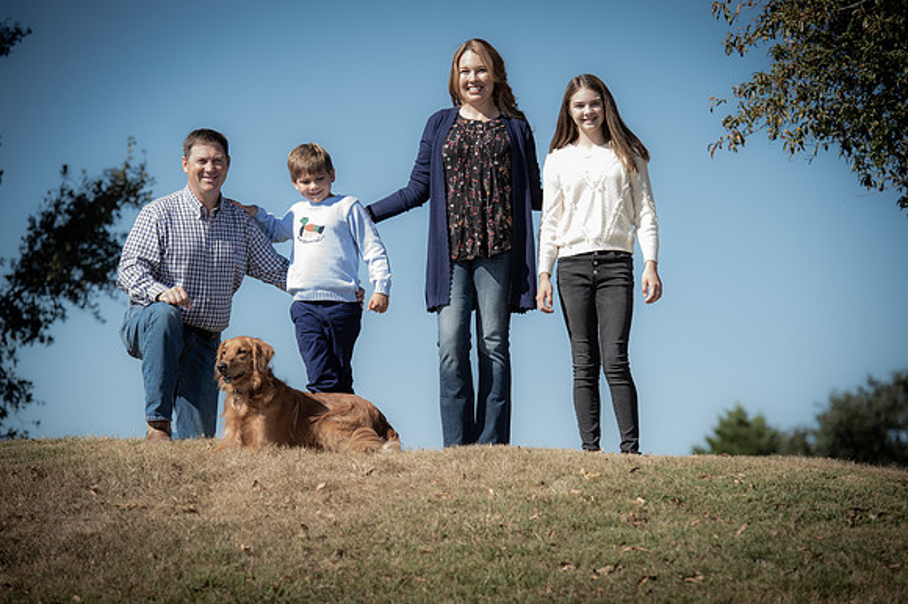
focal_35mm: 150
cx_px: 454
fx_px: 3781
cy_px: 302
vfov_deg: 9.1
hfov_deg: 13.7
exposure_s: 1/250
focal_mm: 150
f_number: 5
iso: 50
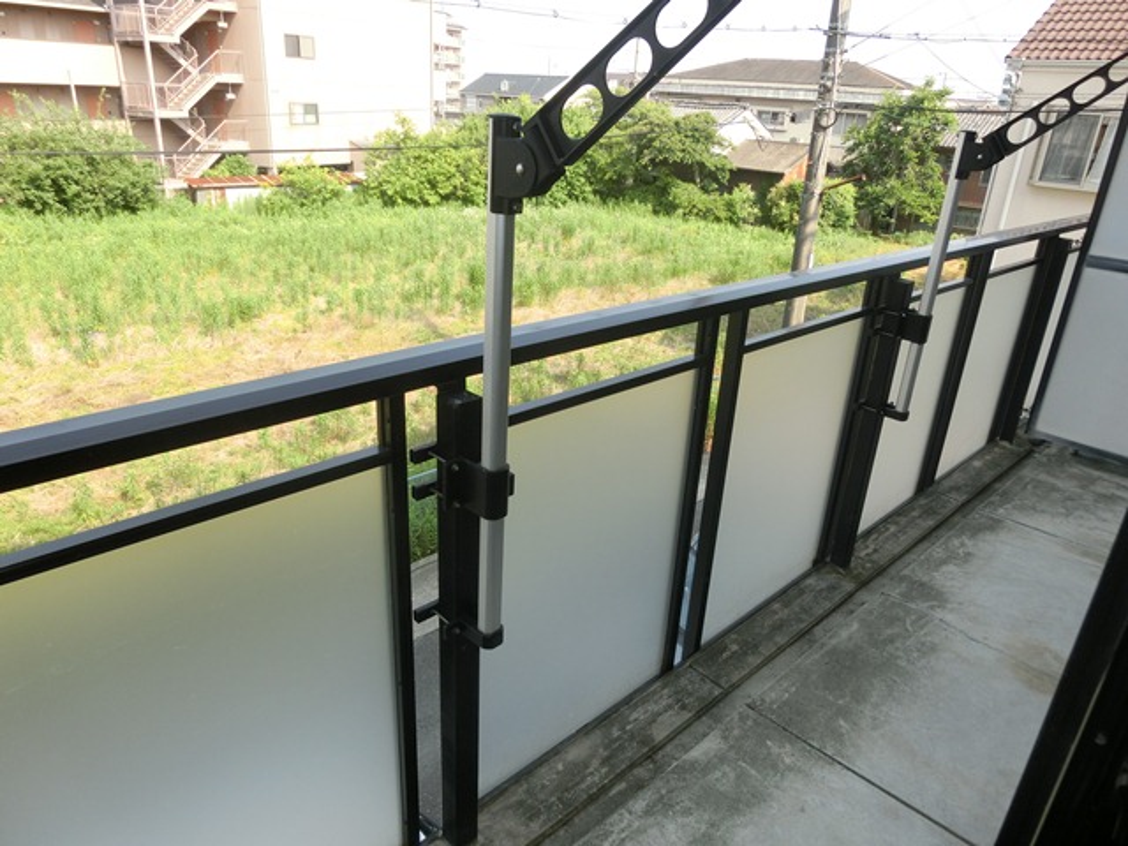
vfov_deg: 56.8
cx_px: 564
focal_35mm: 24
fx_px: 782
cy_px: 423
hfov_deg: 71.6
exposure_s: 1/320
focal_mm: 4.24
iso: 80
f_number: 3
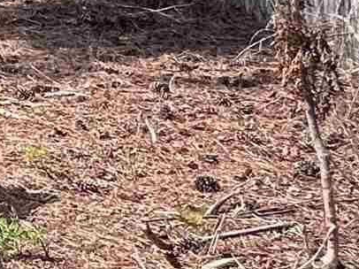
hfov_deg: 12.3
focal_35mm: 106
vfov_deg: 13.5
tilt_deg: +0.2
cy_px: -80
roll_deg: +0.6
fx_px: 1099
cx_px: -618
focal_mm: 2.22
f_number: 2.2
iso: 50
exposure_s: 1/707
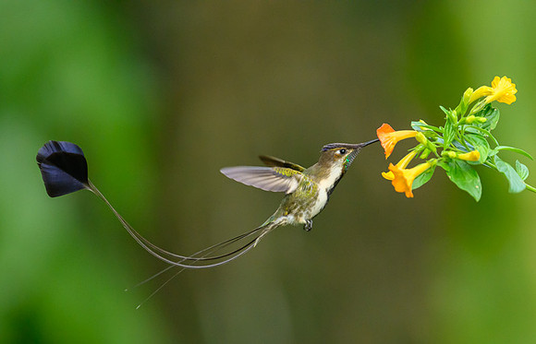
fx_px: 11825
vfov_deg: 1.7
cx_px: 307
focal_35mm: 803
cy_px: 253
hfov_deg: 2.6
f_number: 4
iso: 3200
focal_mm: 560
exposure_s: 1/2500
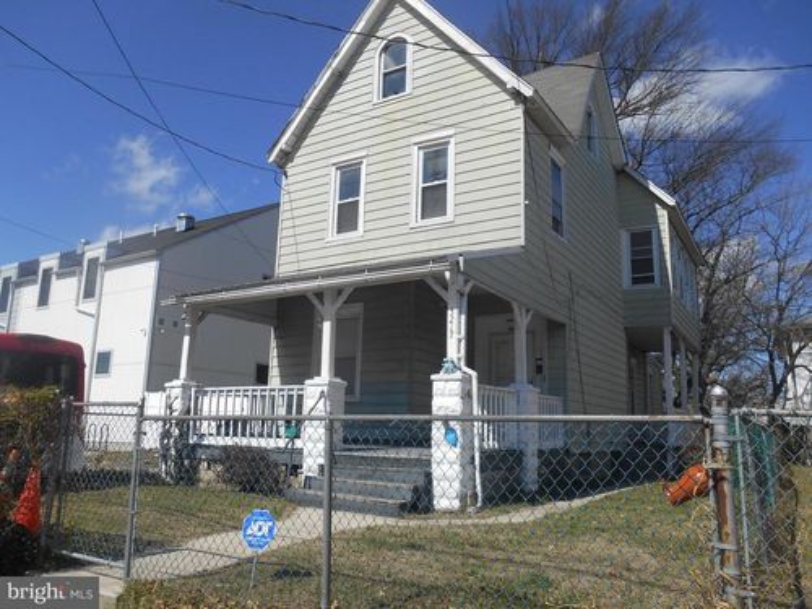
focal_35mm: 26
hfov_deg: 67.3
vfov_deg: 53.1
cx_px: 406
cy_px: 304
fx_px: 610
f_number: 3.4
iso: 80
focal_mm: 4.7
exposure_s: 1/1000
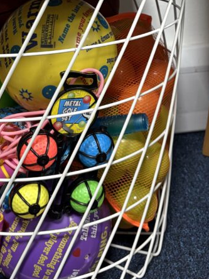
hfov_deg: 24.4
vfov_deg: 30.7
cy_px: 26
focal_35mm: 60
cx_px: 98
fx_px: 483
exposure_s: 1/50
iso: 250
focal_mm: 5.96
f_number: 1.6
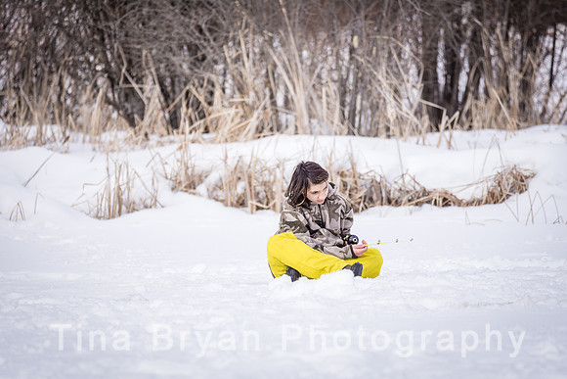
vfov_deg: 3.1
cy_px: 190
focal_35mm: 450
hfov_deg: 4.6
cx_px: 284
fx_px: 7089
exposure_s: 1/800
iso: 280
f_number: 5.6
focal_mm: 300
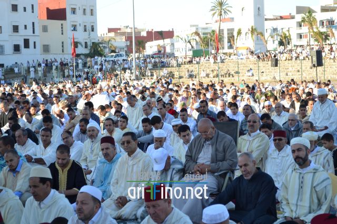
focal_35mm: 82
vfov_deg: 16.5
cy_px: 112
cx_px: 168
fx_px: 772
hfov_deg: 24.6
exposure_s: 1/160
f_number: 6.3
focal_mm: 55
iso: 100
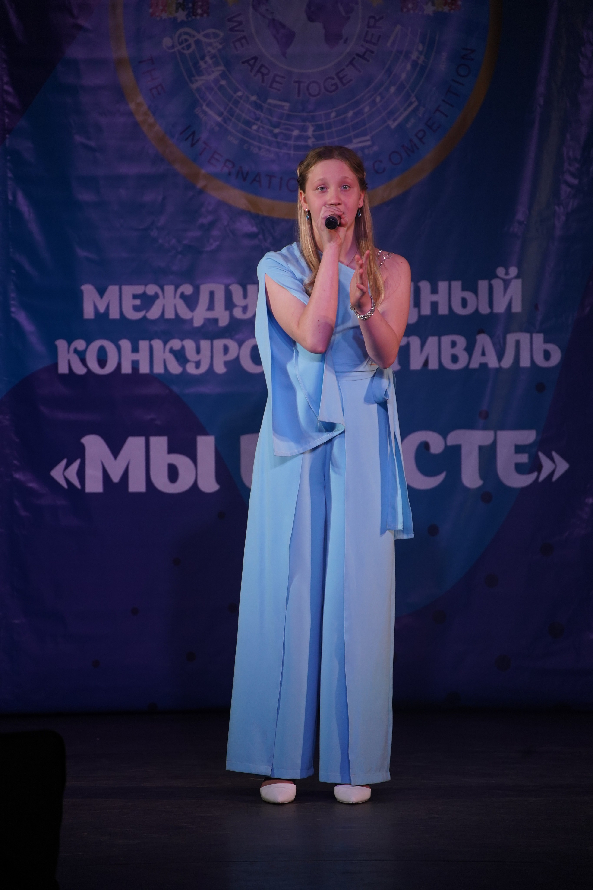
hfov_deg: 6.3
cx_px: 296
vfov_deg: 9.5
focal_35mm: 217
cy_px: 445
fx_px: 5361
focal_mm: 217
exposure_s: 1/250
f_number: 5.6
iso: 1600
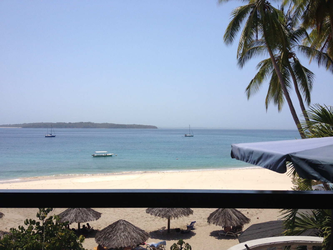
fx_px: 337
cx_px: 166
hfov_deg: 52.6
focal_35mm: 35
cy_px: 125
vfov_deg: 40.7
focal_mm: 4.28
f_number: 2.4
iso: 50
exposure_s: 1/2907
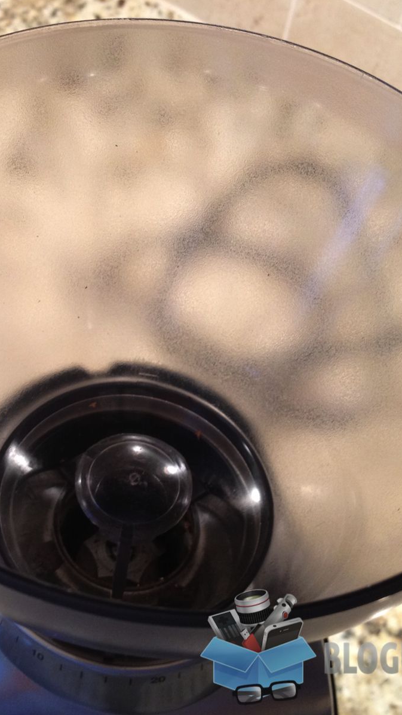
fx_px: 966
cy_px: 357
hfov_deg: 23.3
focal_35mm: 51
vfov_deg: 40.6
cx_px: 112
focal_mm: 4.28
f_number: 2.4
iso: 125
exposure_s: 1/20
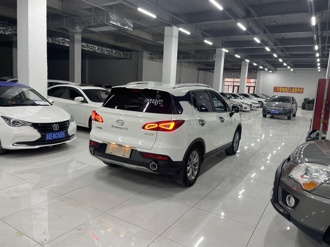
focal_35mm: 26
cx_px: 165
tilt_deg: -7.0
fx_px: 248
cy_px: 124
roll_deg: -3.0
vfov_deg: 53.1
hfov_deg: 67.3
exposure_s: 1/100
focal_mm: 4.2
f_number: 1.6
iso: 100
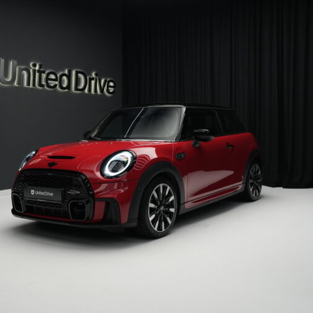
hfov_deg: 40.8
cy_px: 157
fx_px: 419
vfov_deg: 40.9
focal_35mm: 41
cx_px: 134
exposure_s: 1/40
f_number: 4.5
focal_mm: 32
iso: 800
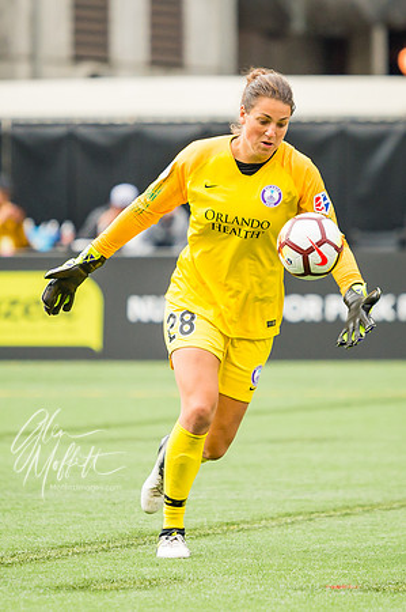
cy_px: 304
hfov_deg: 2.7
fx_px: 8714
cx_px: 211
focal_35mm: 514
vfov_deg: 4.0
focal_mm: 200
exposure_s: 1/1000
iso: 900
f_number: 2.8
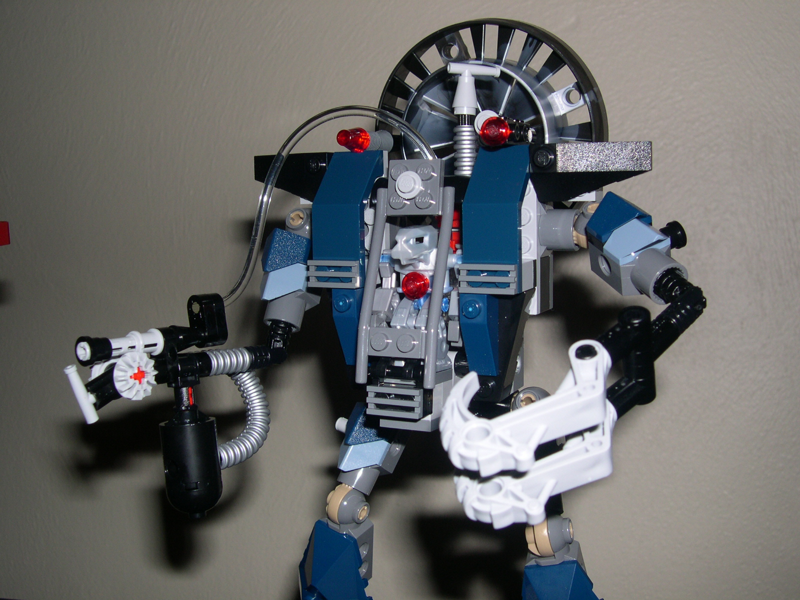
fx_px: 878
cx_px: 400
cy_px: 300
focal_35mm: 38
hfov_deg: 49.0
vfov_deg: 37.7
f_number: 7.6
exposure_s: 1/60
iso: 100
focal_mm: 8
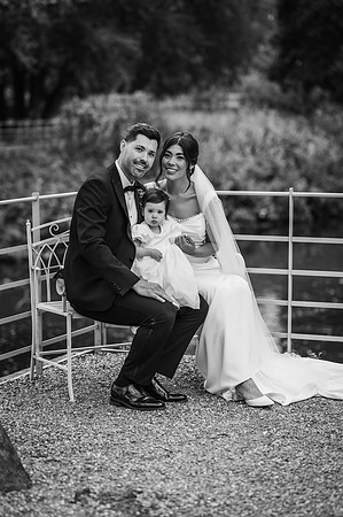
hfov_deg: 16.0
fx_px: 1218
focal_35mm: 85
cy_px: 258
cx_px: 172
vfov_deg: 23.9
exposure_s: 1/1000
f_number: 2.2
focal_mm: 85
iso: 100
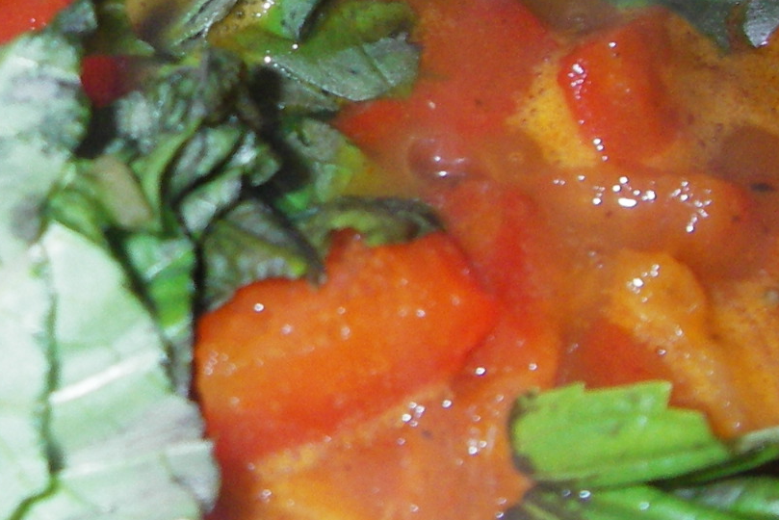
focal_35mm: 100
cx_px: 64
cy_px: -20
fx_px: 2165
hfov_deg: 20.0
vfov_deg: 13.5
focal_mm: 6.3
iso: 100
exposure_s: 1/30
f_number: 3.3
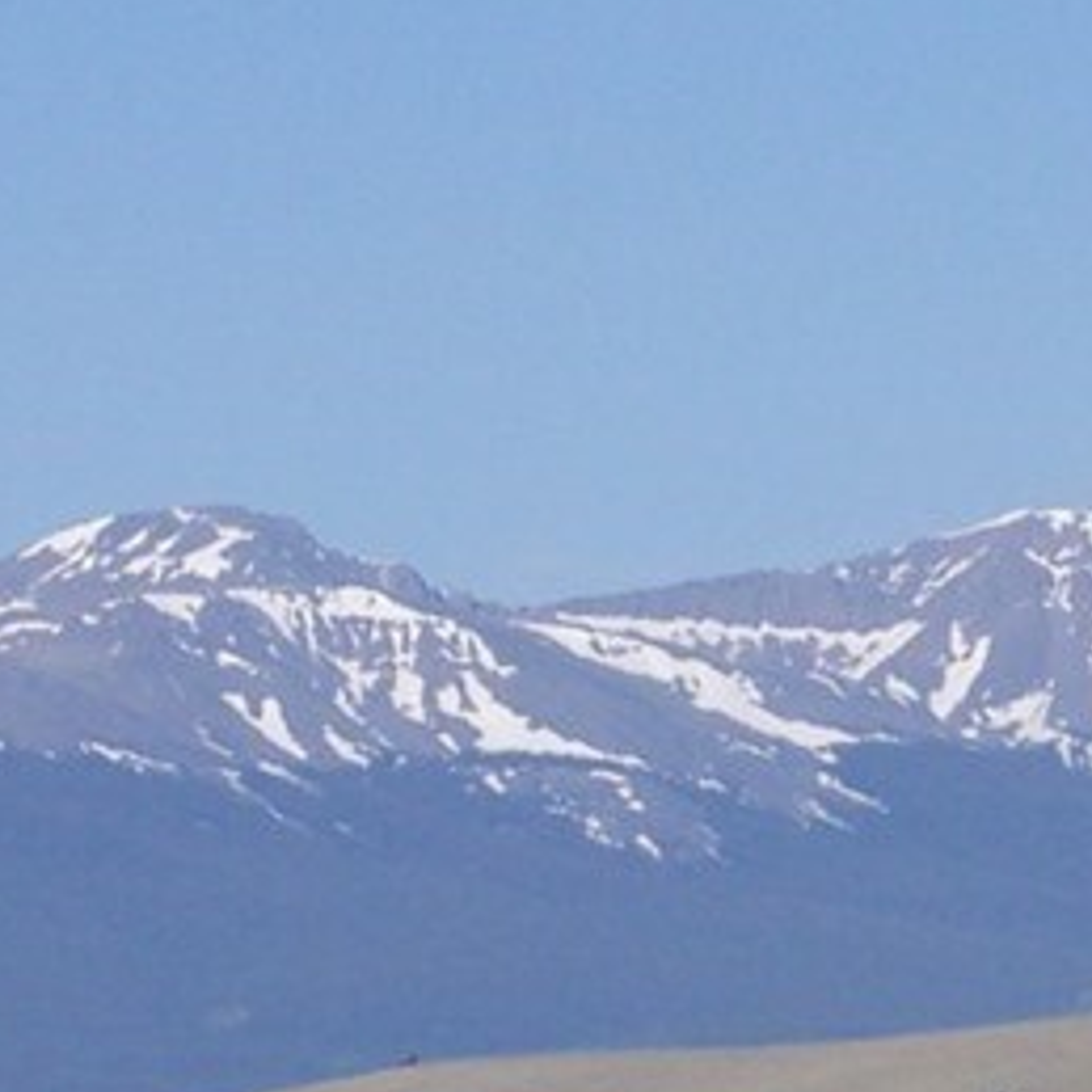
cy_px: 1113
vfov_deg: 2.6
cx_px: 1434
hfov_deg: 2.6
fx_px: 24484
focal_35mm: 686
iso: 64
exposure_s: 1/500
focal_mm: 31.6
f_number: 5
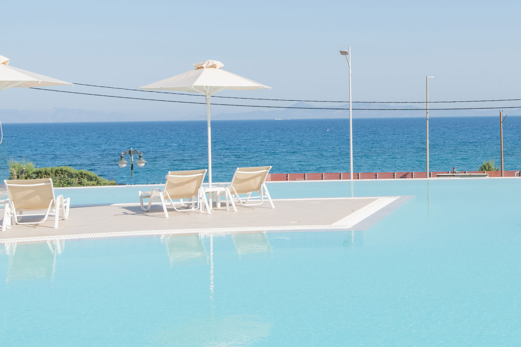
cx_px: 492
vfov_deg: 22.5
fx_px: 868
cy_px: 123
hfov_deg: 31.5
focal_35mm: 60
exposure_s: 1/500
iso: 140
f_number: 8
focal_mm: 30
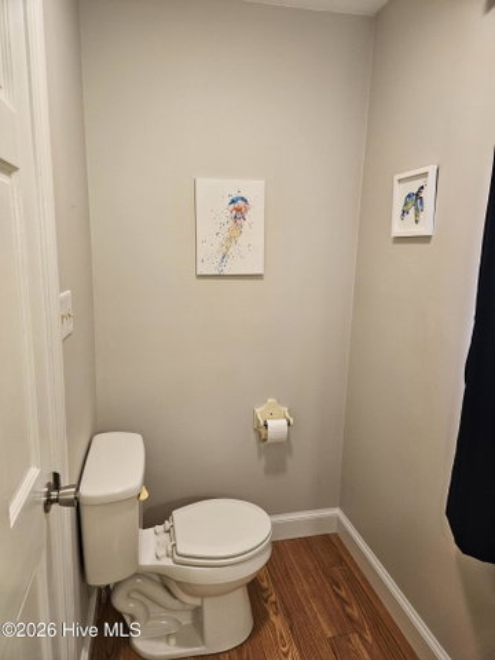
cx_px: 248
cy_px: 330
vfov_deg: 73.9
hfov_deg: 58.9
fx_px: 439
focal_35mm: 23
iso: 320
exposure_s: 1/120
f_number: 1.8
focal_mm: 5.4
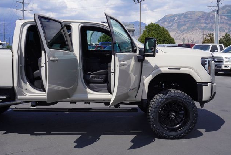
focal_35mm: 42
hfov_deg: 46.8
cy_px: 78
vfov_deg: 32.3
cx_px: 117
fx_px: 267
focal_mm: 27
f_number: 11
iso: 100
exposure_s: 1/160
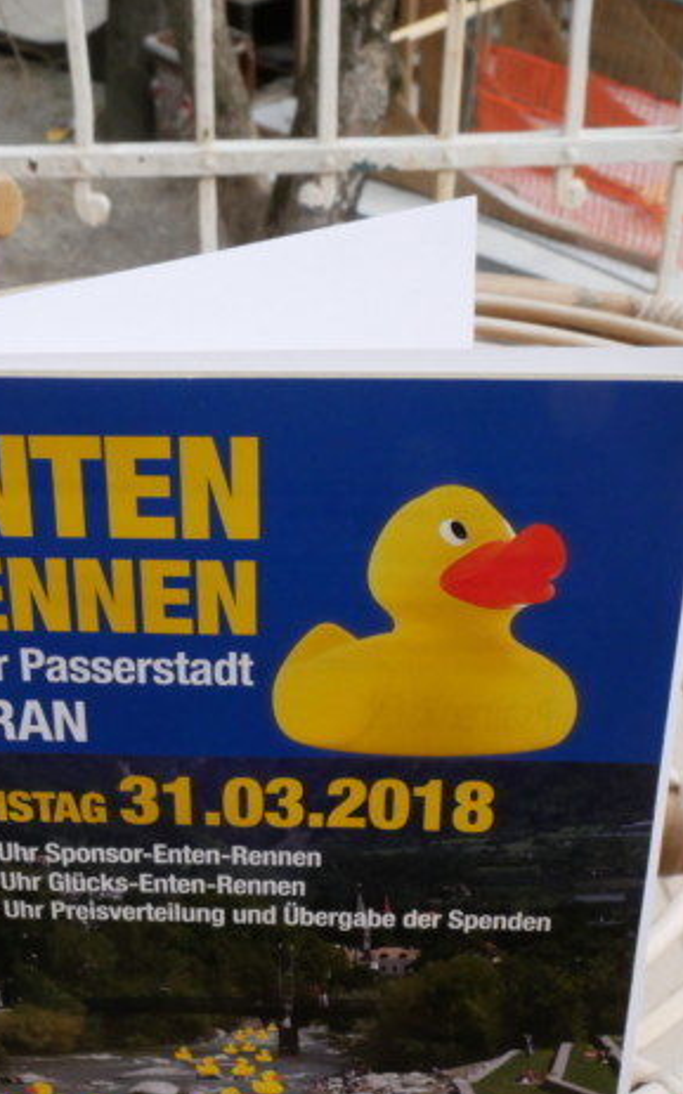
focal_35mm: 61
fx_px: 1818
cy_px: 763
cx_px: 255
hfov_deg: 21.2
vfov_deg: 33.1
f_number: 16
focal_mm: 20
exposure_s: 1/60
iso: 1250
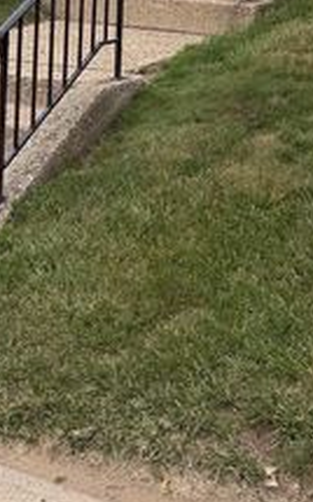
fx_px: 1080
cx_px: 145
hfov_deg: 16.5
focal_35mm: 79
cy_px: -158
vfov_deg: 23.1
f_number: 1.78
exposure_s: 1/1192
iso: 100
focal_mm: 6.76
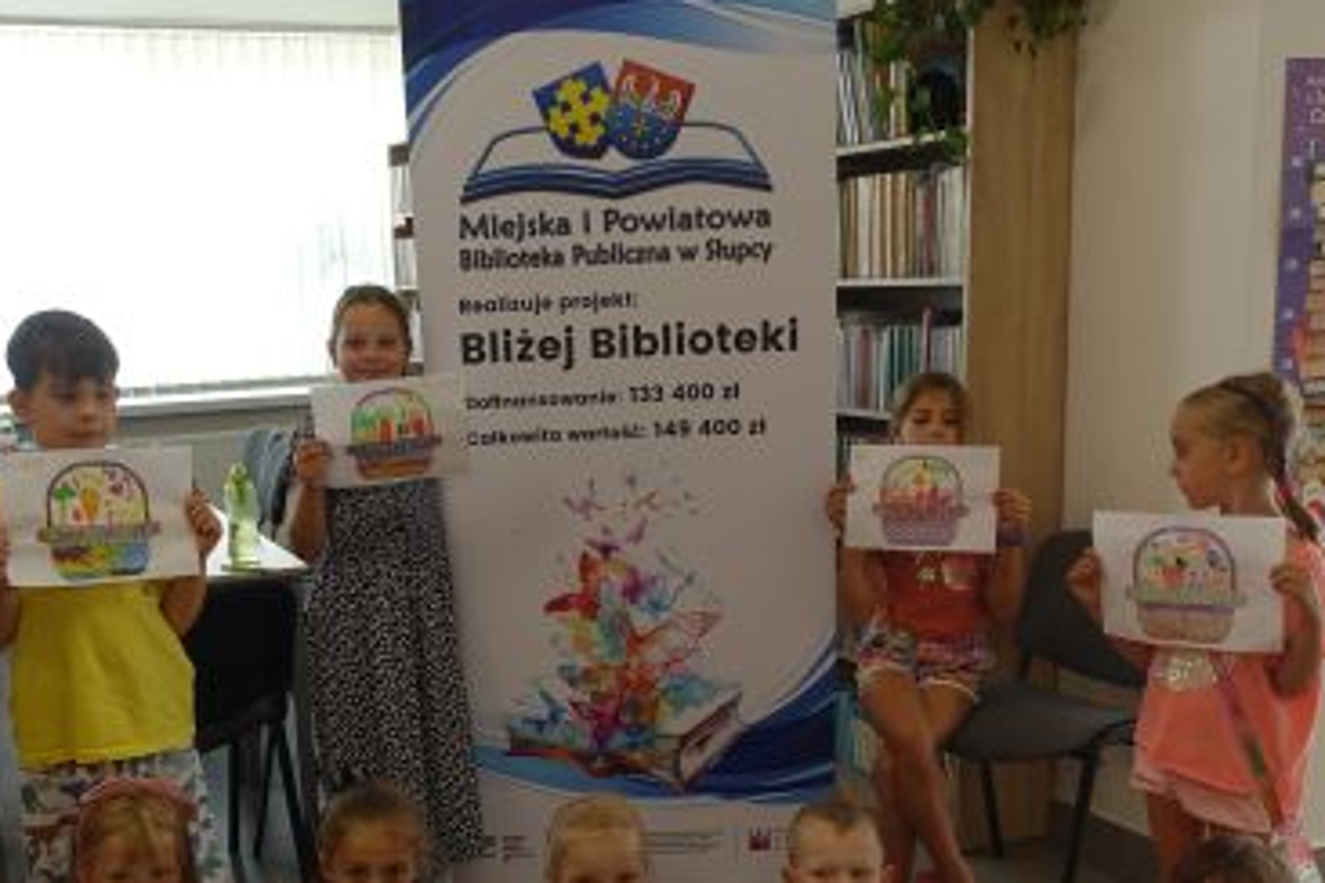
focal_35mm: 42
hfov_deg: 46.3
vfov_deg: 31.5
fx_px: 1546
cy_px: 624
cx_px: 568
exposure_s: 1/80
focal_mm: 8.8
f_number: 2.8
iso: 125
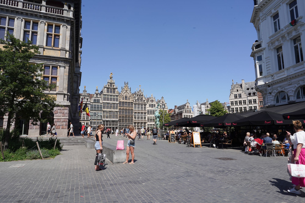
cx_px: 152
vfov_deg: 53.1
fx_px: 203
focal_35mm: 24
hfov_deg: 73.7
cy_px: 102
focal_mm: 24
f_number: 16
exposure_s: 1/100
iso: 100
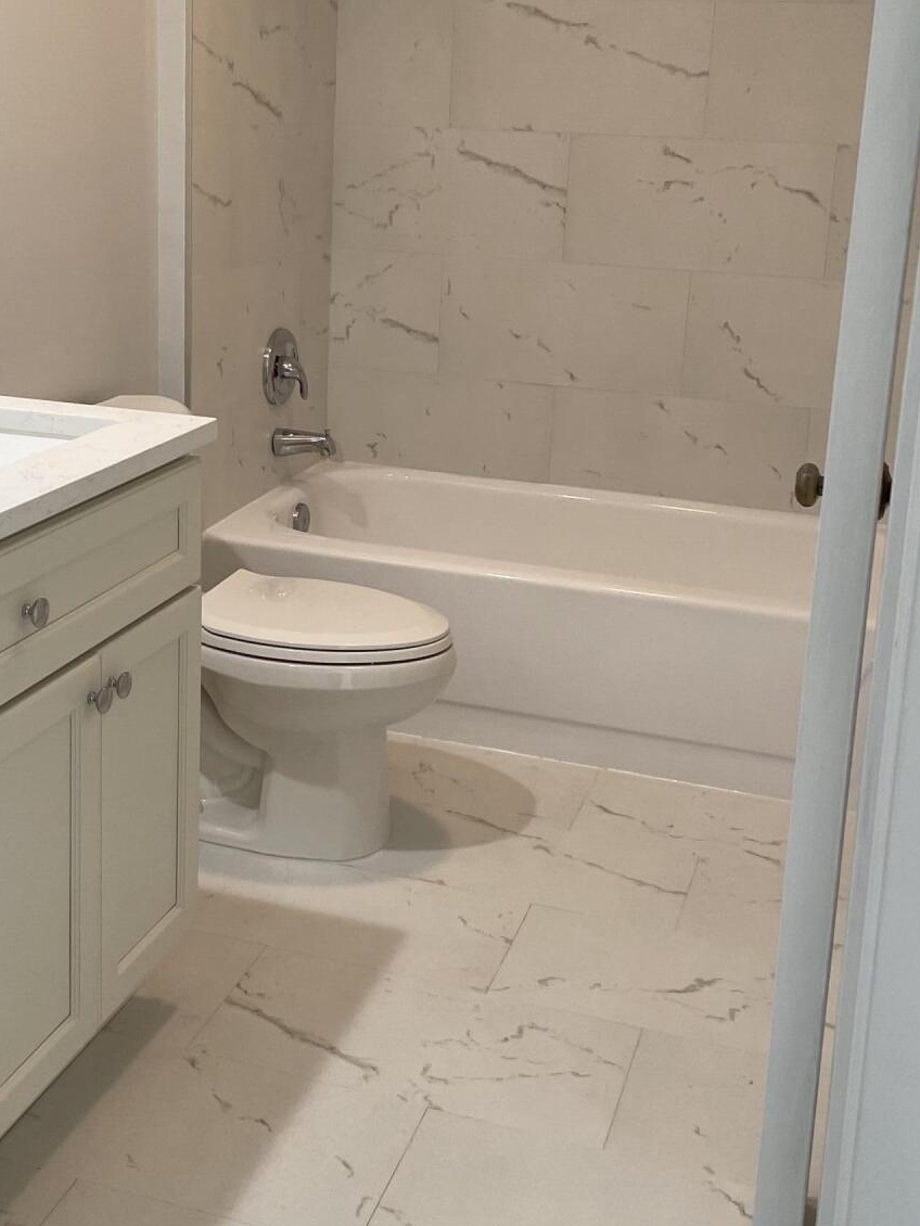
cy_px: 459
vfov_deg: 40.9
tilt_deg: -13.2
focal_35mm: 46
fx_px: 1629
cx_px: 378
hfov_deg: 31.5
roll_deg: -0.7
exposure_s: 1/121
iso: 100
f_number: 1.6
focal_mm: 4.2
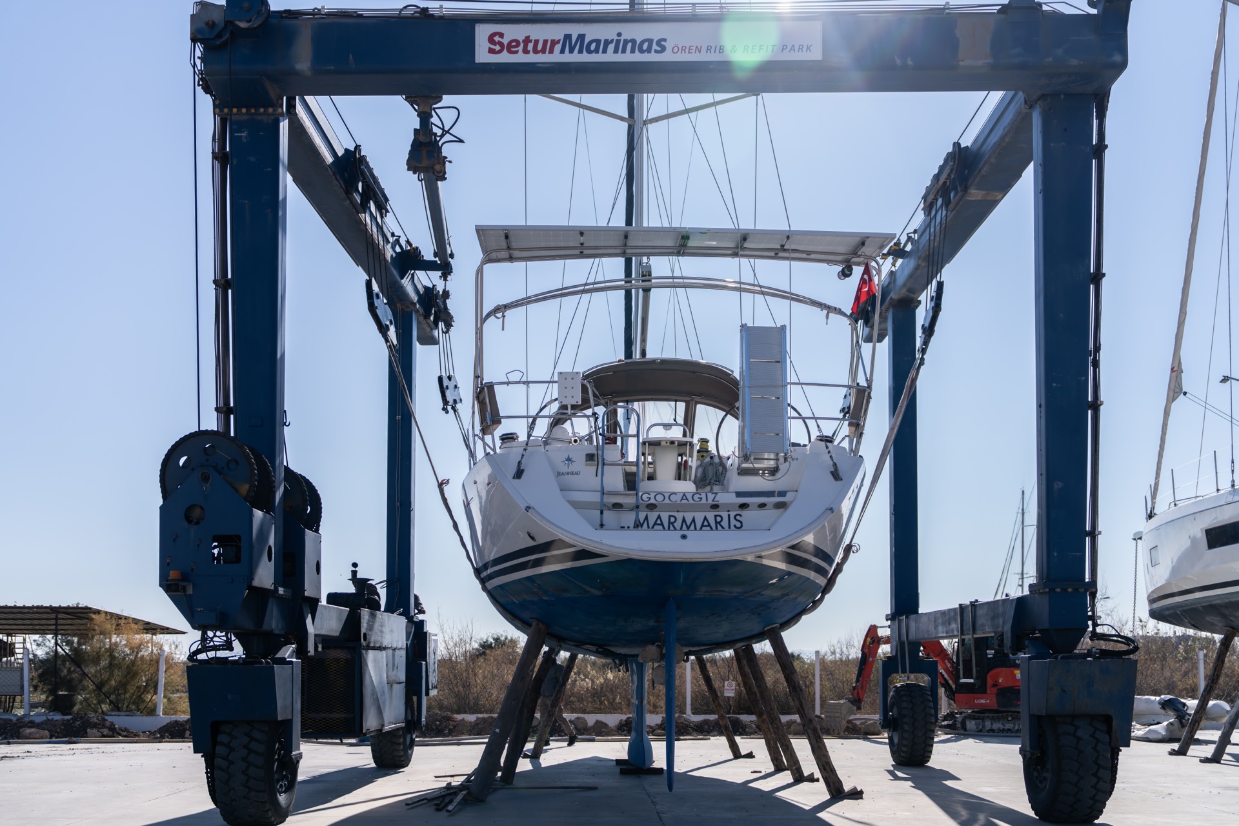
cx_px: 620
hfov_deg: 55.8
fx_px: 1170
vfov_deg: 38.9
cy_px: 413
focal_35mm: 34
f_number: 2.8
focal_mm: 34
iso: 125
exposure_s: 1/2500
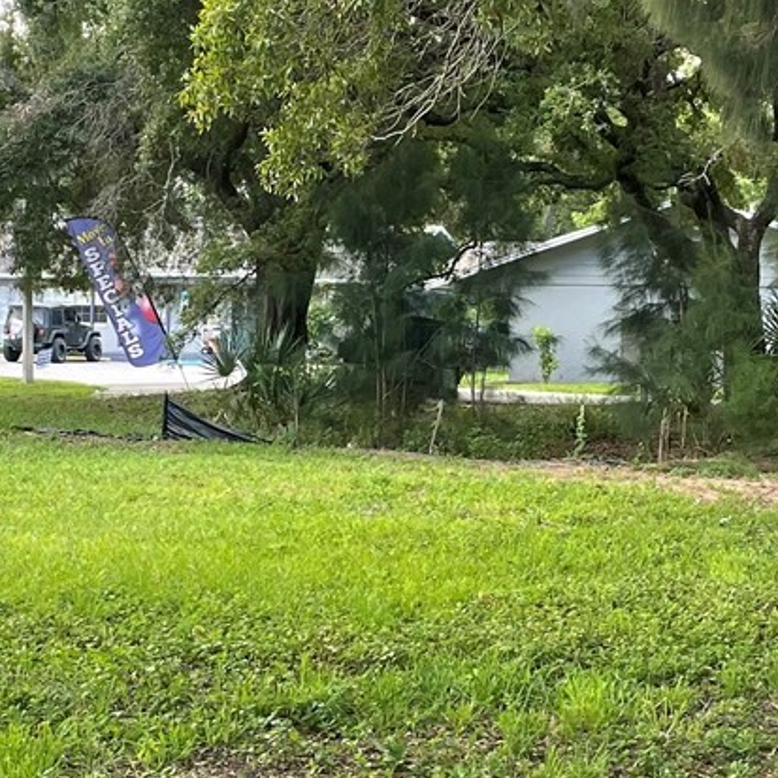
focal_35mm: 89
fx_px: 2263
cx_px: 543
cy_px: 403
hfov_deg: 19.4
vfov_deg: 19.5
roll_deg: -1.3
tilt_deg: -1.1
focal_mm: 4.2
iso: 64
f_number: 1.6
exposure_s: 1/121
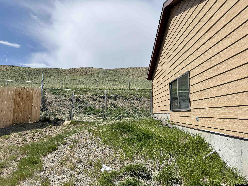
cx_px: 124
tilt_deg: +6.1
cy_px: 93
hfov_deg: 71.6
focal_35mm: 24
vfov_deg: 56.8
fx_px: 172
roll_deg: -0.4
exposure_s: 1/10309
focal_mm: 6.76
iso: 80
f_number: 1.78
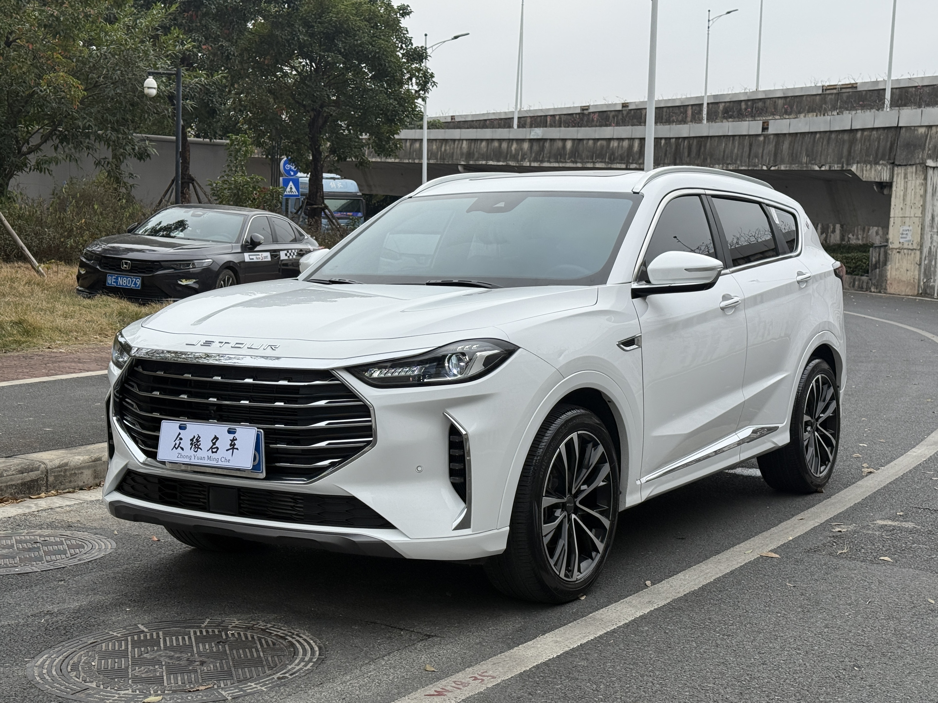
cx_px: 469
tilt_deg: -3.8
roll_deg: -3.0
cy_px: 352
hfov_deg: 39.7
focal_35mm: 48
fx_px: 1300
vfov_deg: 30.3
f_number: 1.78
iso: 64
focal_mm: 6.76
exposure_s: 1/1795
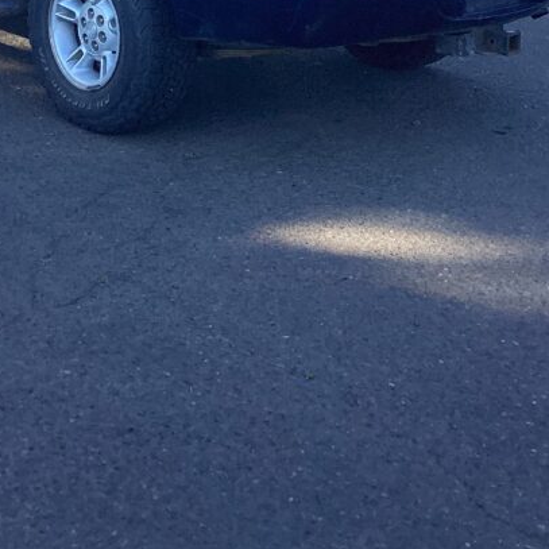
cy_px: -128
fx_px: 1238
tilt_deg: -7.8
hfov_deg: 24.9
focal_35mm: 69
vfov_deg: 22.8
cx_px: 185
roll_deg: -1.8
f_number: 2.4
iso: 25
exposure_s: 1/536
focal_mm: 3.3
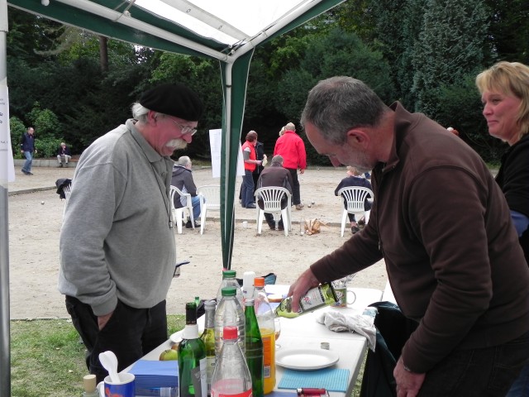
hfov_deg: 45.8
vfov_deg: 35.1
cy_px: 198
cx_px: 264
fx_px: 627
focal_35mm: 41
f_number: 3.5
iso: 160
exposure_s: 1/116
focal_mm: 7.3
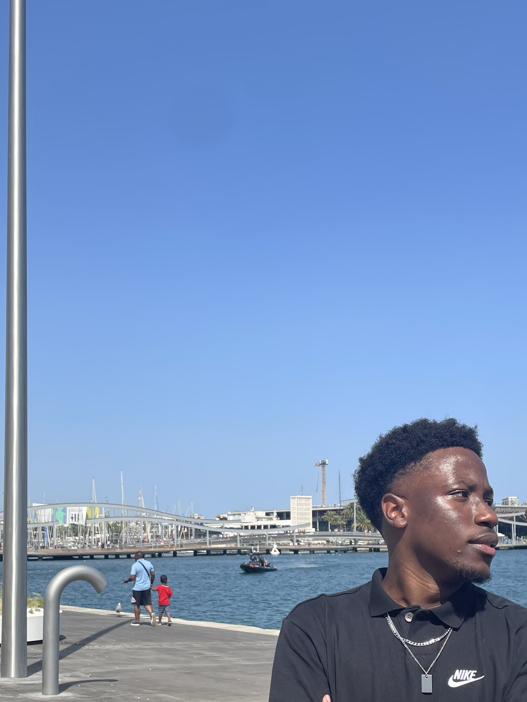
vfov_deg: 41.5
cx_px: 273
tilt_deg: +6.1
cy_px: 476
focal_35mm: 45
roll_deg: +0.5
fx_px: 914
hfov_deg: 32.2
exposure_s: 1/4000
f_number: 1.6
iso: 32
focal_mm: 4.2
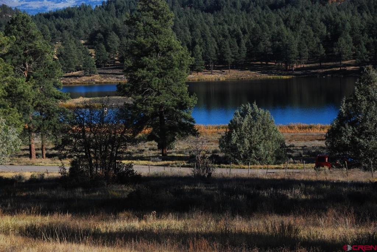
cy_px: 126
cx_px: 188
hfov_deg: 19.4
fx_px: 1101
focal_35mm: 105
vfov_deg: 13.1
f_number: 7.1
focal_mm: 70
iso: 400
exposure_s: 1/1000
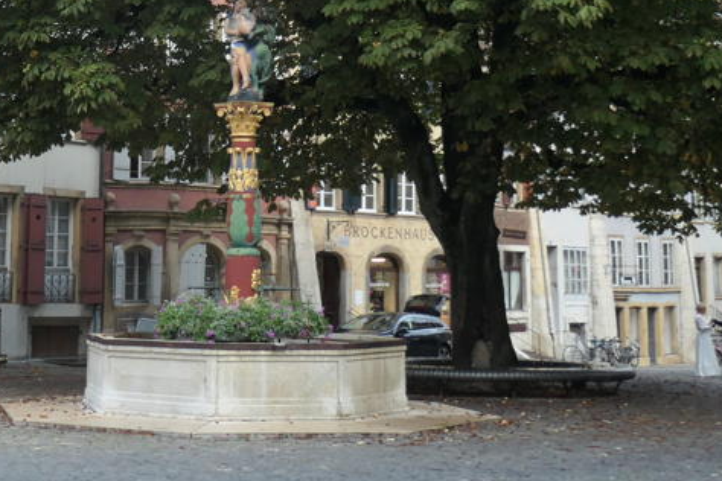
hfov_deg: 26.4
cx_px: 200
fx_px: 1524
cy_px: -11
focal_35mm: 76
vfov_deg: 17.5
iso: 200
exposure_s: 1/125
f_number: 3.3
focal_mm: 8.8
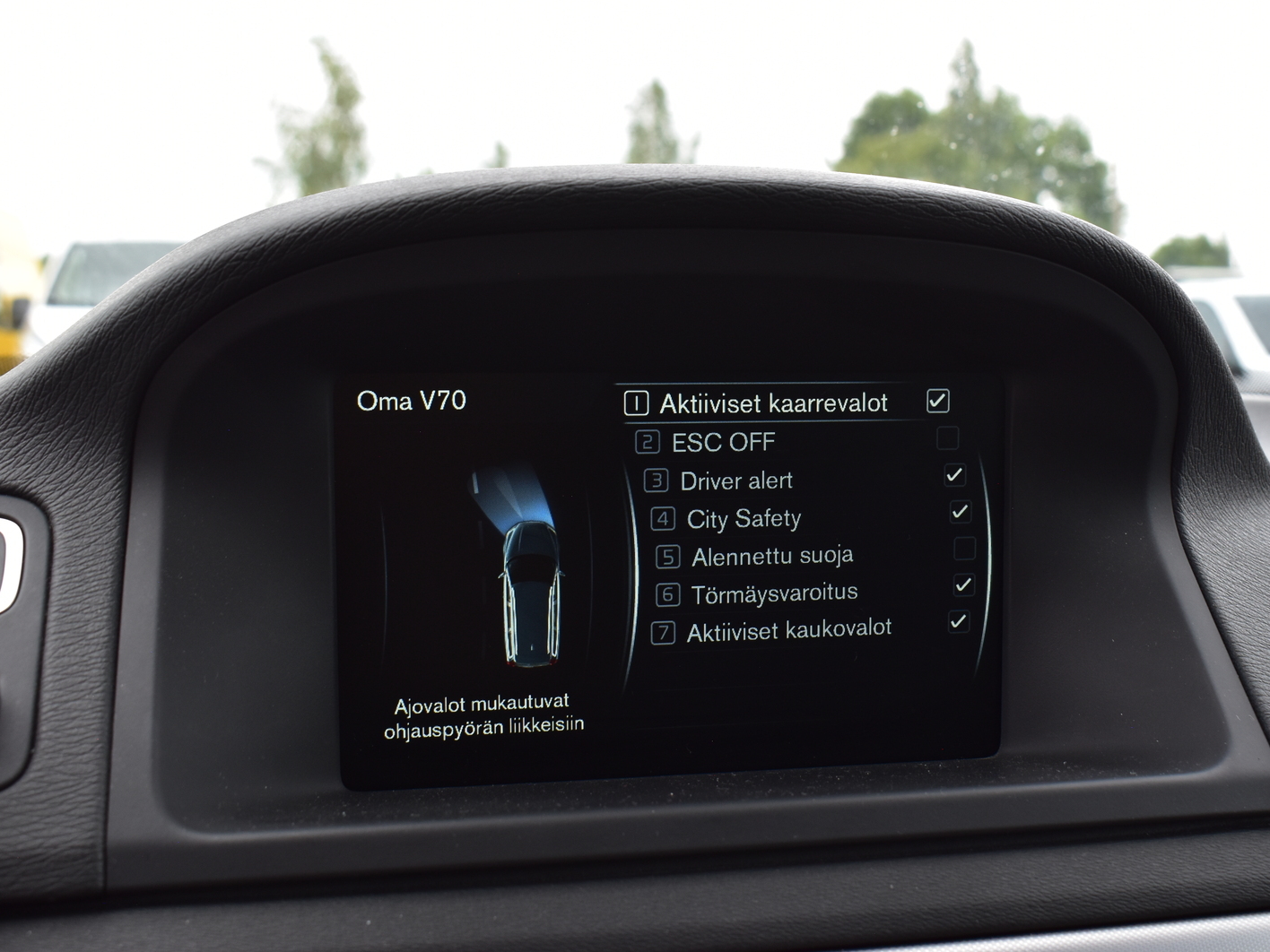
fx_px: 1634
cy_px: 479
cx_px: 701
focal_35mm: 45
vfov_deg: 32.5
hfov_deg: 42.4
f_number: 9.5
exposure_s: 1/125
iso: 400
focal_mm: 27
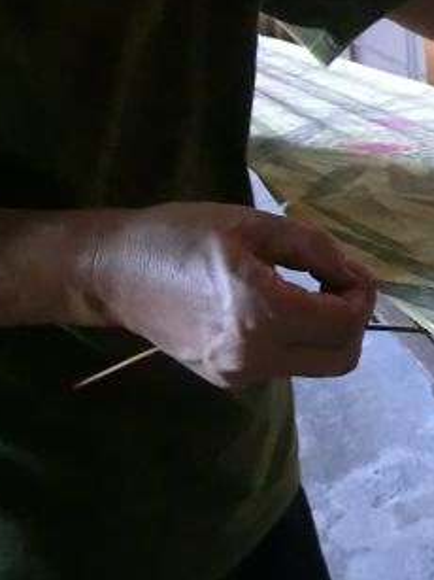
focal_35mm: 50
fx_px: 836
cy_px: 280
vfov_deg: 38.2
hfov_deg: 25.6
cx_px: 543
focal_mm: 4.24
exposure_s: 1/30
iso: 800
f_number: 3
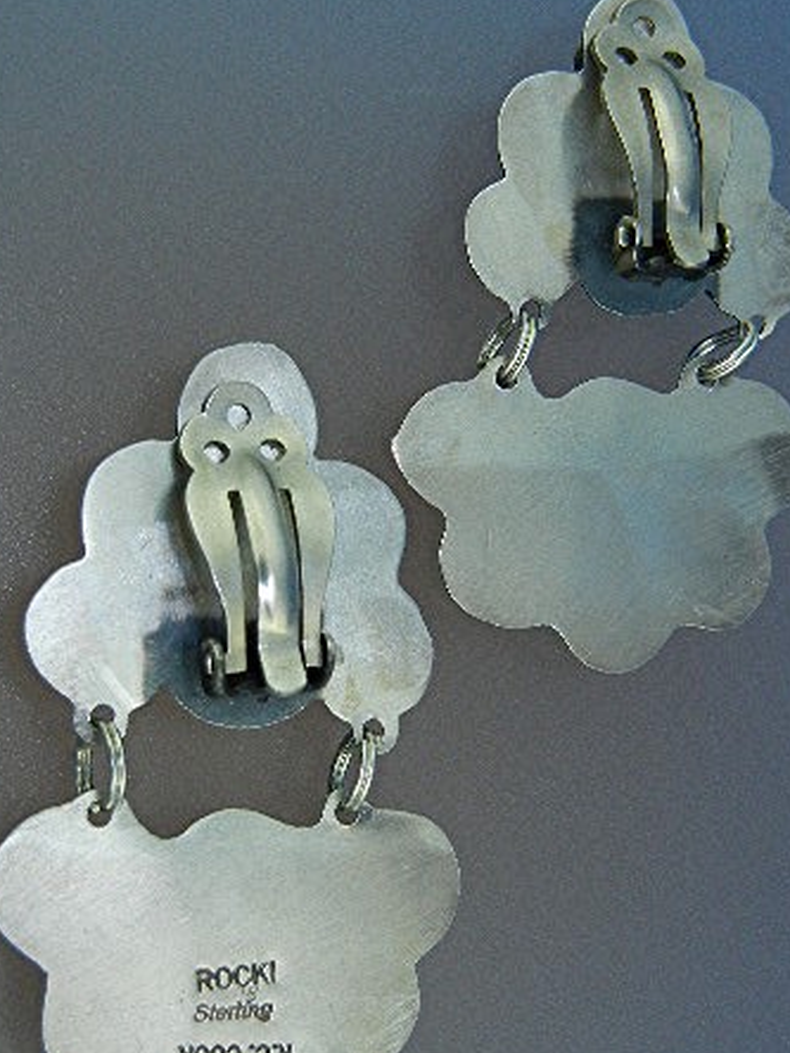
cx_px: 420
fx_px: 2586
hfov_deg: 17.4
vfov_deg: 23.0
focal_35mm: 85
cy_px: 586
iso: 200
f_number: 4
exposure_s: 1/30
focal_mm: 10.6
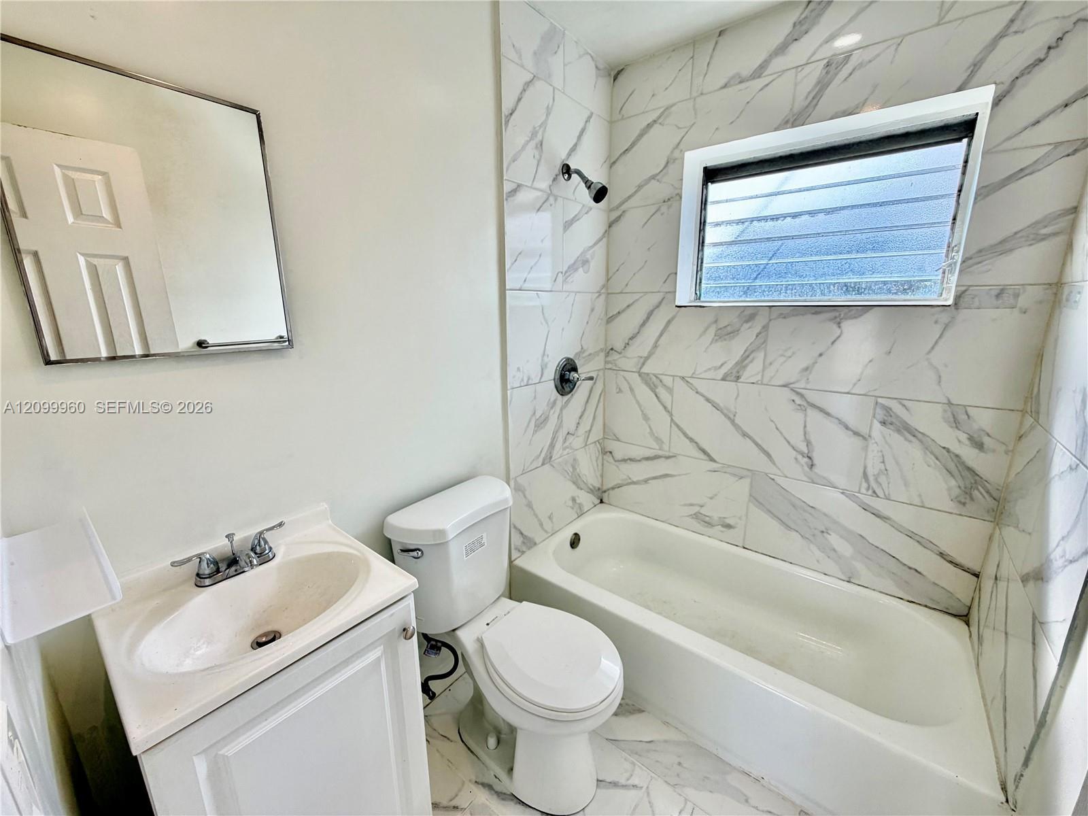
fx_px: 440
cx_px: 544
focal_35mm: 14
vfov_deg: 85.7
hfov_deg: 102.1
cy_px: 408
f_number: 2.2
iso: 64
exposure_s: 1/120
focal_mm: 2.22
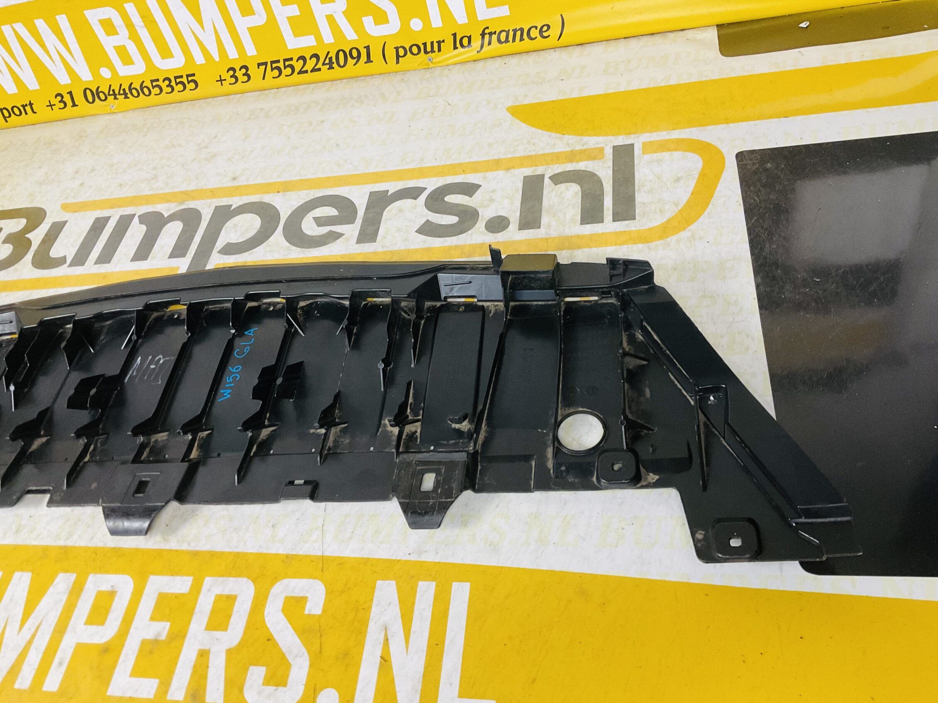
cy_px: 352
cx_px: 469
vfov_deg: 48.2
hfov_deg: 61.7
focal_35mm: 29
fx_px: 786
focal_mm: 3
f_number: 1.8
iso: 100
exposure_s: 1/50
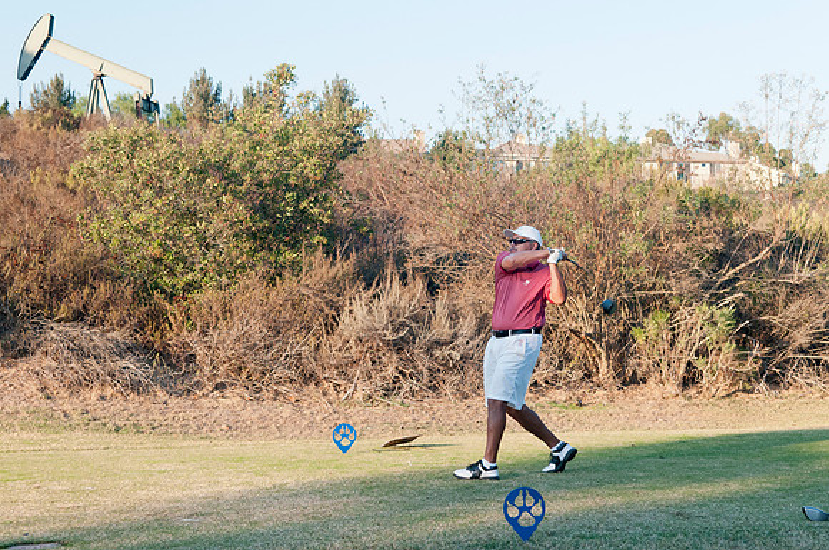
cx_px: 414
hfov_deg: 35.1
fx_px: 1311
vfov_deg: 23.7
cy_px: 275
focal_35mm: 57
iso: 500
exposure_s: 1/250
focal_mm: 38
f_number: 5
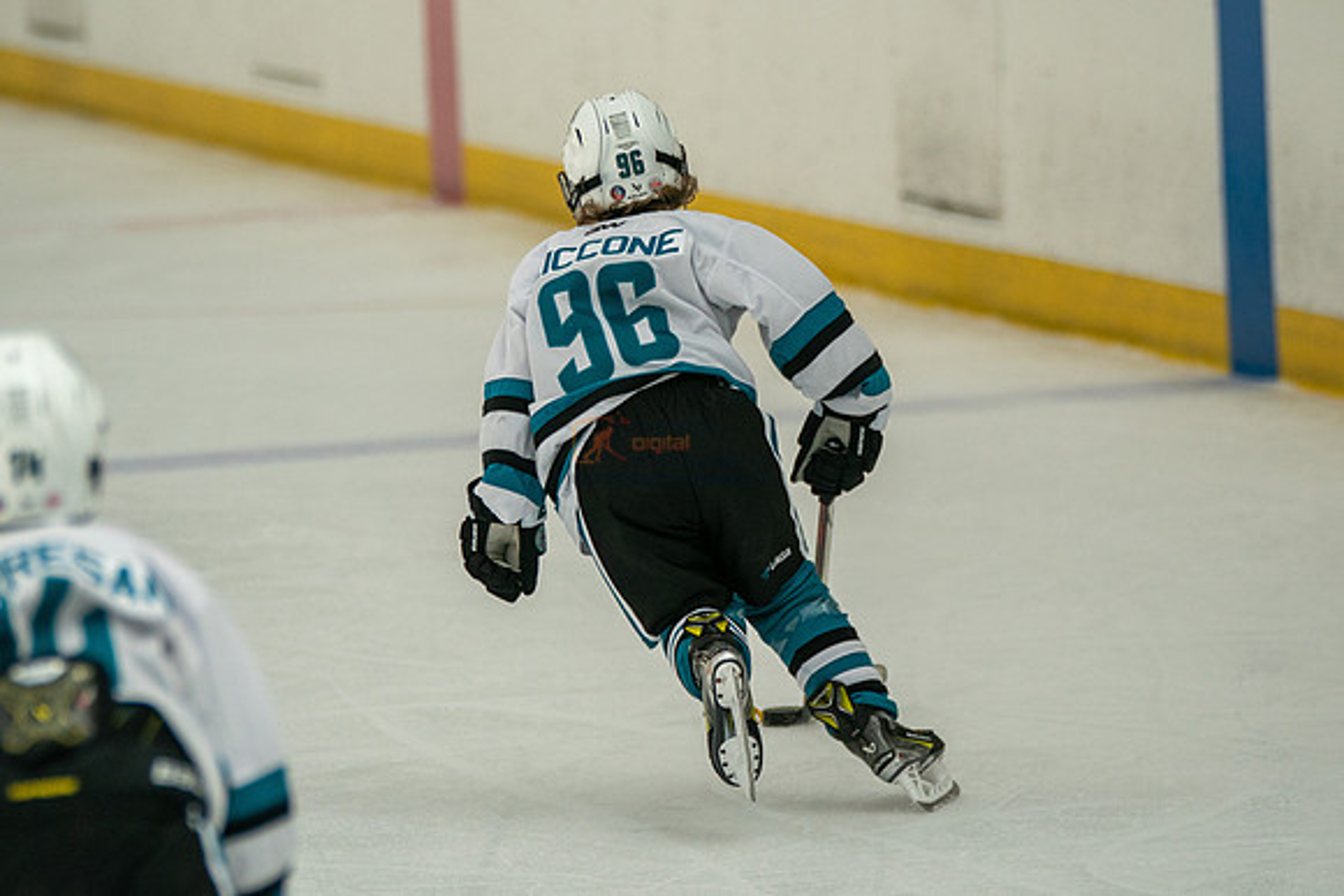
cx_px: 621
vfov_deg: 4.6
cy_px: 446
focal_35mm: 301
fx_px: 11239
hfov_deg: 6.8
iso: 1600
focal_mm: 209
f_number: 3.2
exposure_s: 1/5000
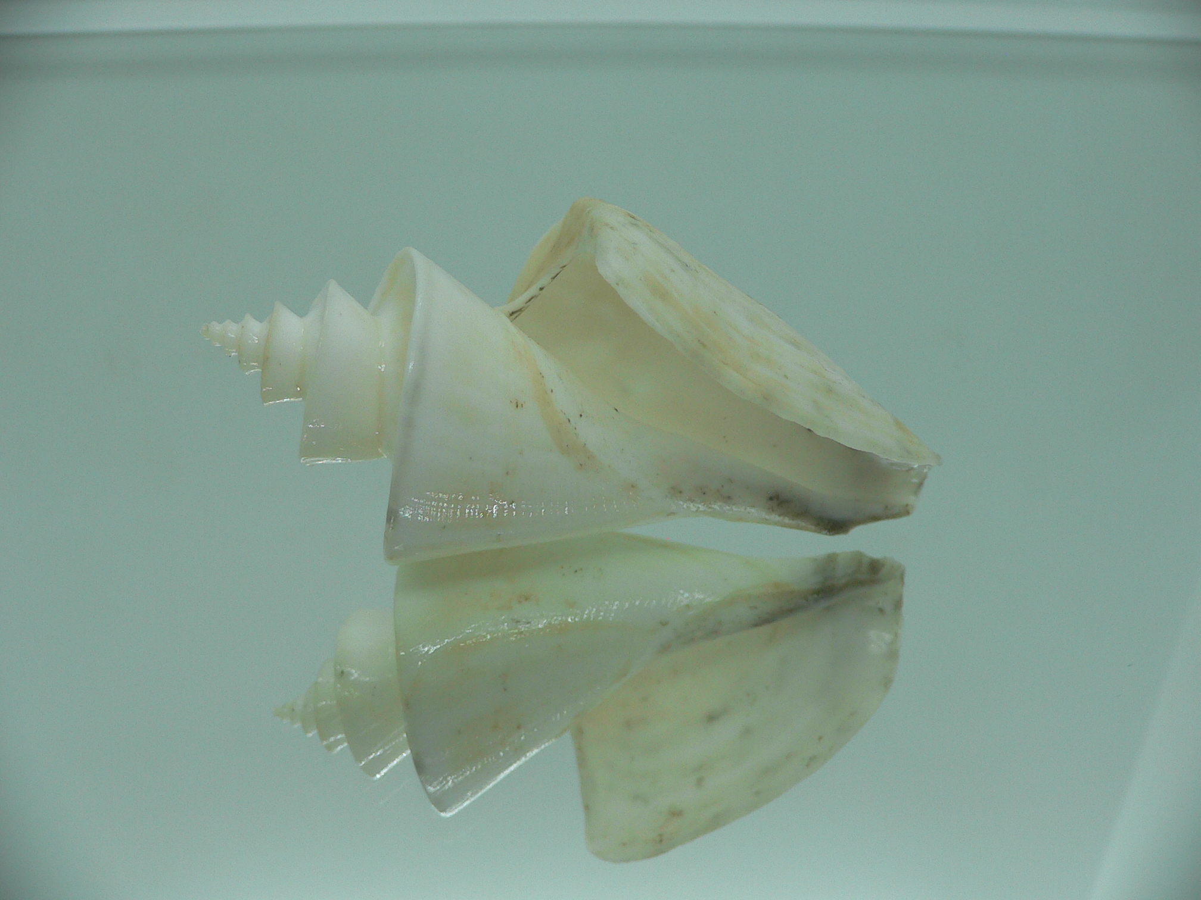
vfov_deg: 40.7
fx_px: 1214
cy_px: 450
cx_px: 600
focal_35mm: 35
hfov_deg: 52.6
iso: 80
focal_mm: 4.6
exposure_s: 1/80
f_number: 2.8
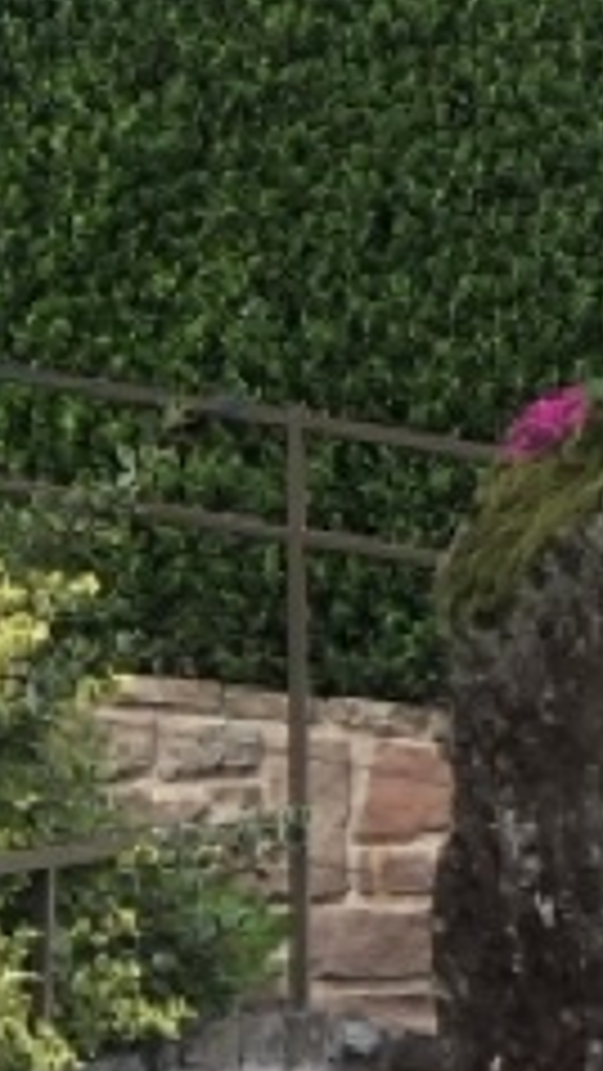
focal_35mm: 164
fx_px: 4658
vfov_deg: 12.2
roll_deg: +1.5
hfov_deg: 7.3
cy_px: -783
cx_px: 729
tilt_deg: +24.5
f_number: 1.8
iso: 64
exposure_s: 1/120
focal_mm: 3.99
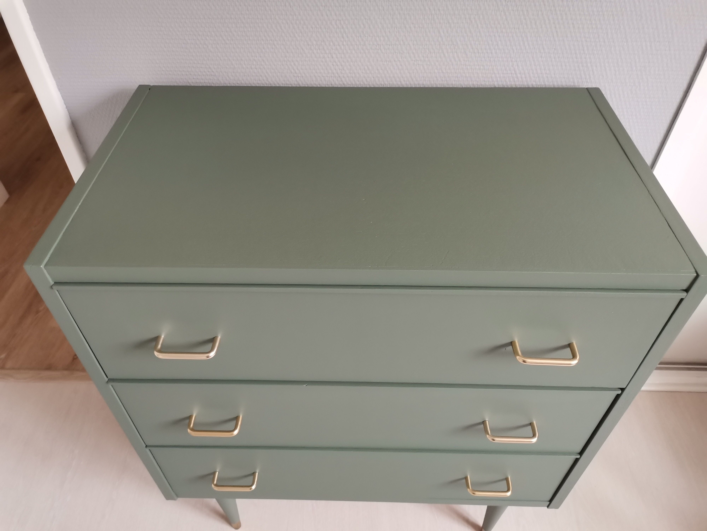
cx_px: 354
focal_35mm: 26
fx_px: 531
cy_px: 266
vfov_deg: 53.1
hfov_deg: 67.3
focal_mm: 4.75
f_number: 1.8
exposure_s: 1/25
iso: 640
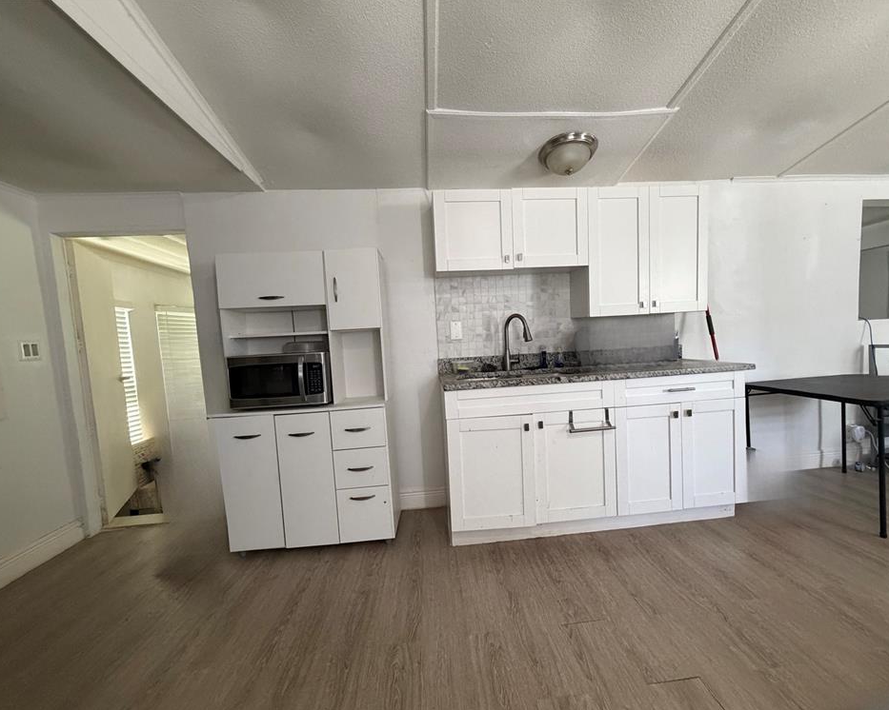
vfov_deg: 84.0
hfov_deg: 96.8
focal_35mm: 15
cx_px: 459
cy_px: 363
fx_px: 395
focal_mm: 2.22
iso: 400
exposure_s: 1/60
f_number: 2.2
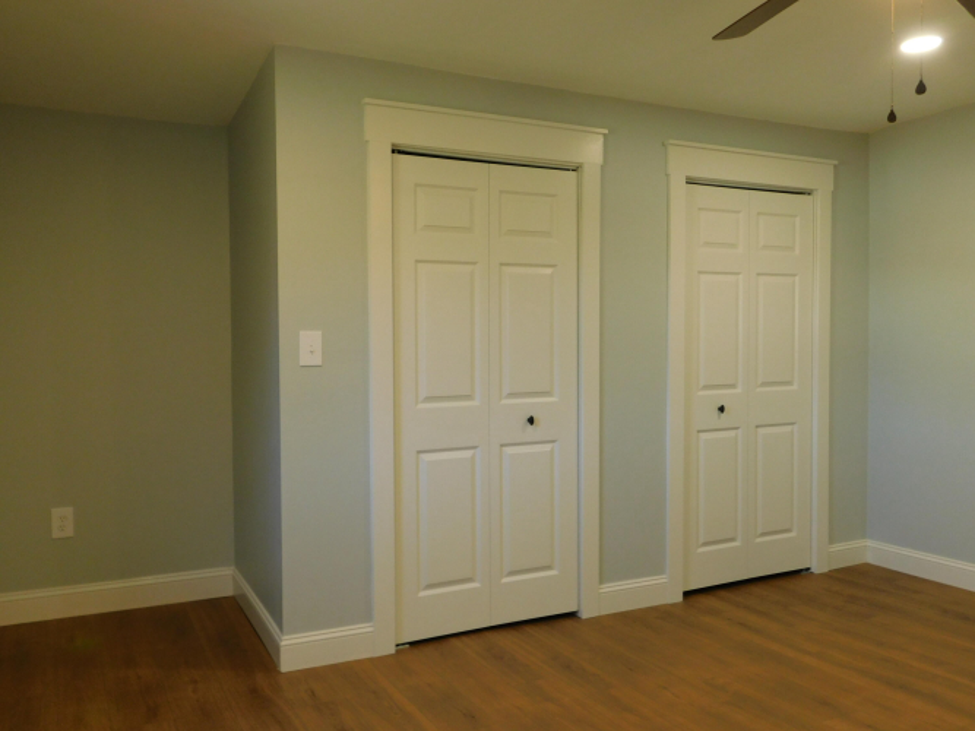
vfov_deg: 46.8
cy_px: 366
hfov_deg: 60.0
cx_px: 488
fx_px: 845
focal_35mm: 30
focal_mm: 5.3
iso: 160
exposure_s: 1/30
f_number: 3.2
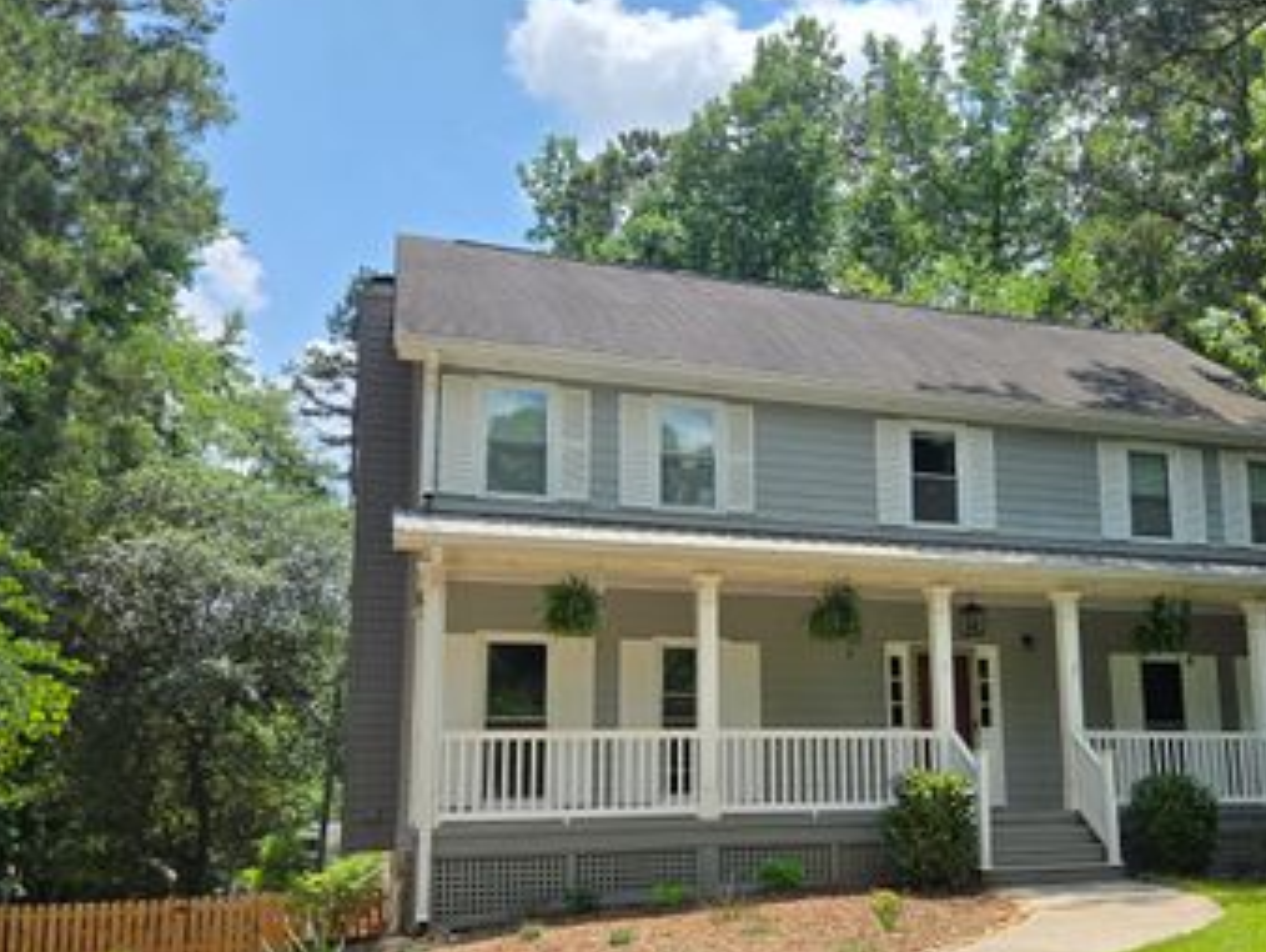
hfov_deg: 52.9
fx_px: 1244
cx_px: 839
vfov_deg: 41.4
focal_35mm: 34
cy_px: 613
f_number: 1.8
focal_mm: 5.4
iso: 80
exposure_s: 1/5129
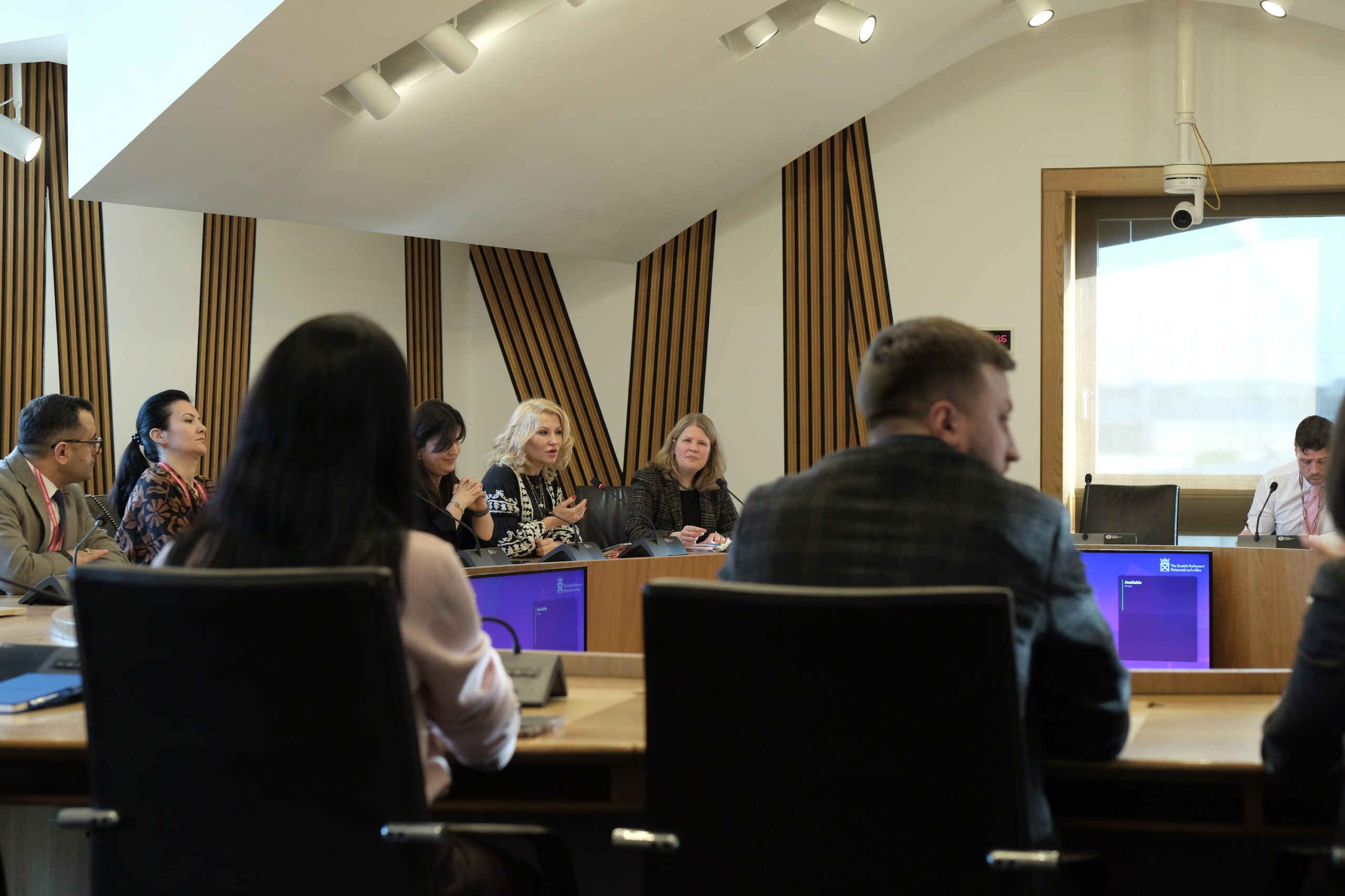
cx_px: 672
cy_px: 448
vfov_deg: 18.2
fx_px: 2802
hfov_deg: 27.0
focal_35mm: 75
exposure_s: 1/70
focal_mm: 50
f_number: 4
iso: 1250
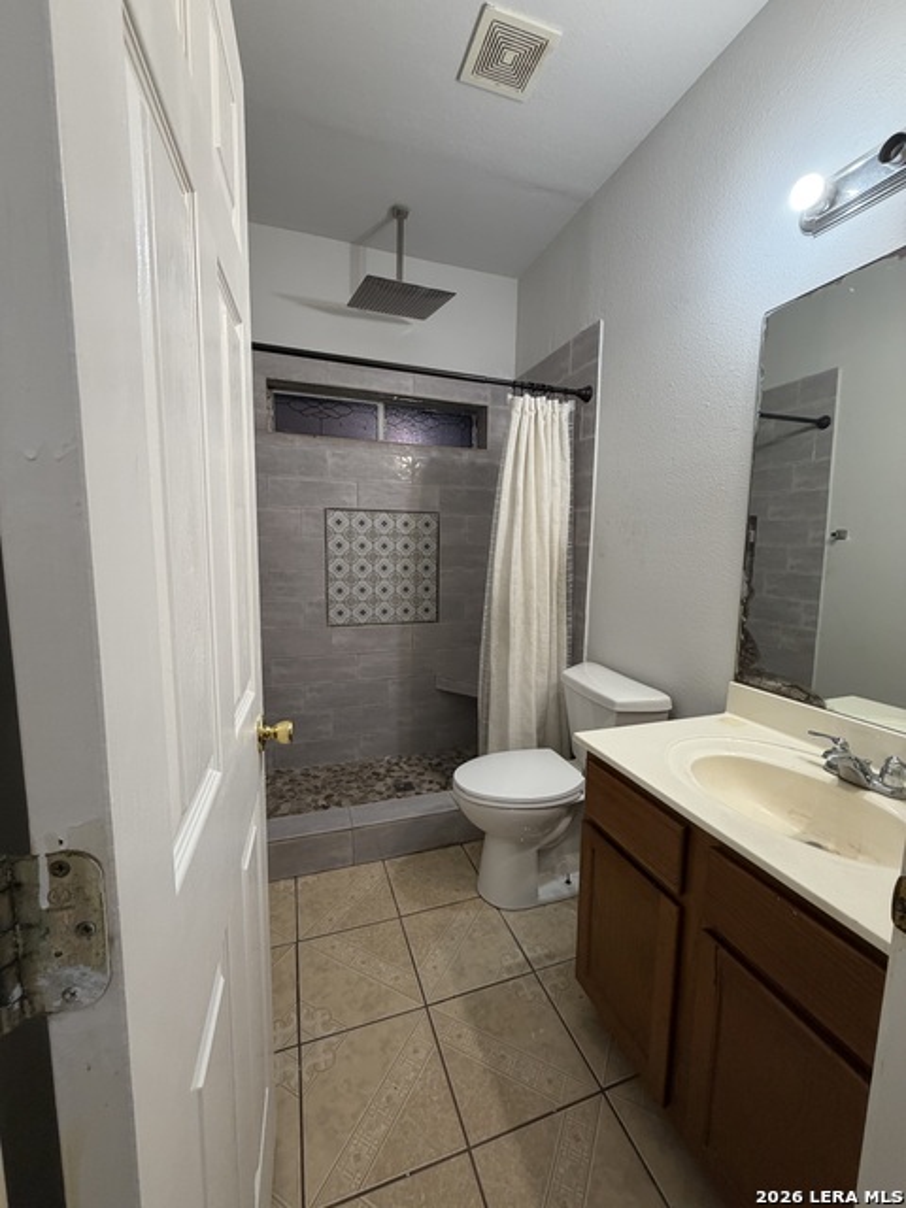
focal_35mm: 14
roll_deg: -0.6
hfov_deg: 85.7
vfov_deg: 102.1
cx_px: 453
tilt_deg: -7.5
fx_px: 489
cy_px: 604
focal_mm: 2.22
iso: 200
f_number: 2.2
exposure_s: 1/60
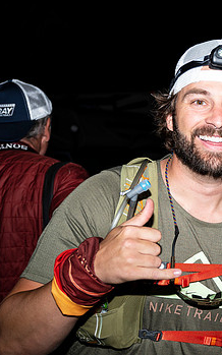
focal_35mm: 78
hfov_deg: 15.4
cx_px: 331
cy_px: 176
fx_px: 755
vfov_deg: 26.5
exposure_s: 1/200
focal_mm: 36
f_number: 4
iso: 320
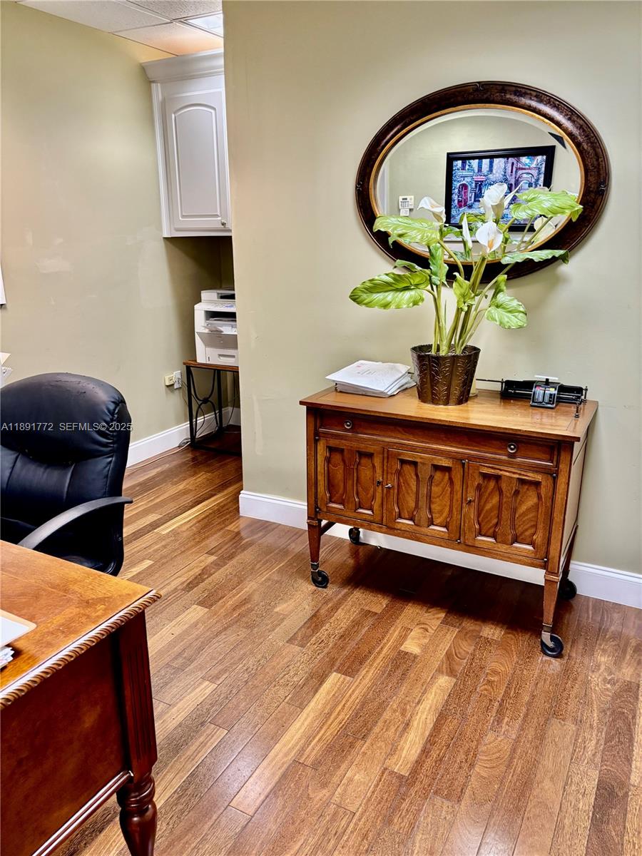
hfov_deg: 53.1
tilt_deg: -16.1
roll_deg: -0.6
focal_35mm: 26
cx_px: 321
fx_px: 643
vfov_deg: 67.3
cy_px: 428
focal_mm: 5.96
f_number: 1.6
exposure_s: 1/60
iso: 160
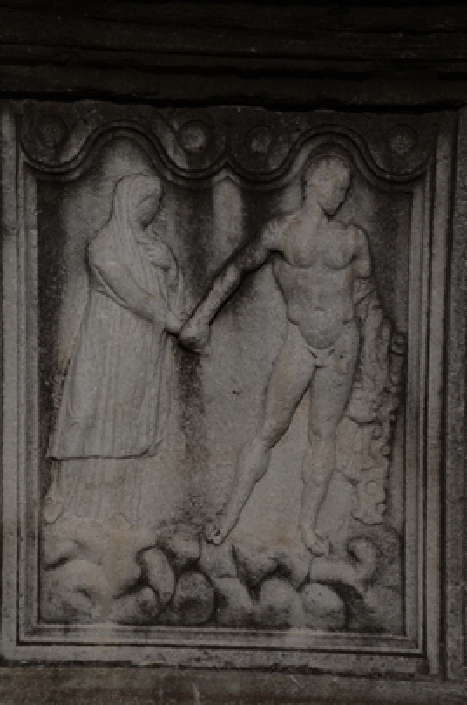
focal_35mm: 78
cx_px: 234
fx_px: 1523
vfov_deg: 26.0
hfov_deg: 17.4
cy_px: 352
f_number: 18
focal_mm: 52
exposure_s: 1/1000
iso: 320
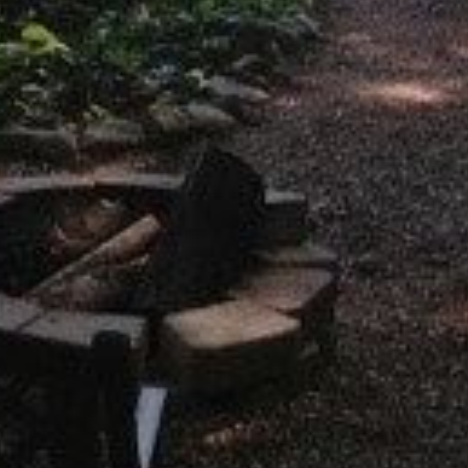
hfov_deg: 11.3
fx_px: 2356
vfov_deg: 11.2
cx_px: 65
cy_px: -62
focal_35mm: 154
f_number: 2.4
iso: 50
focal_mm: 4.28
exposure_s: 1/187
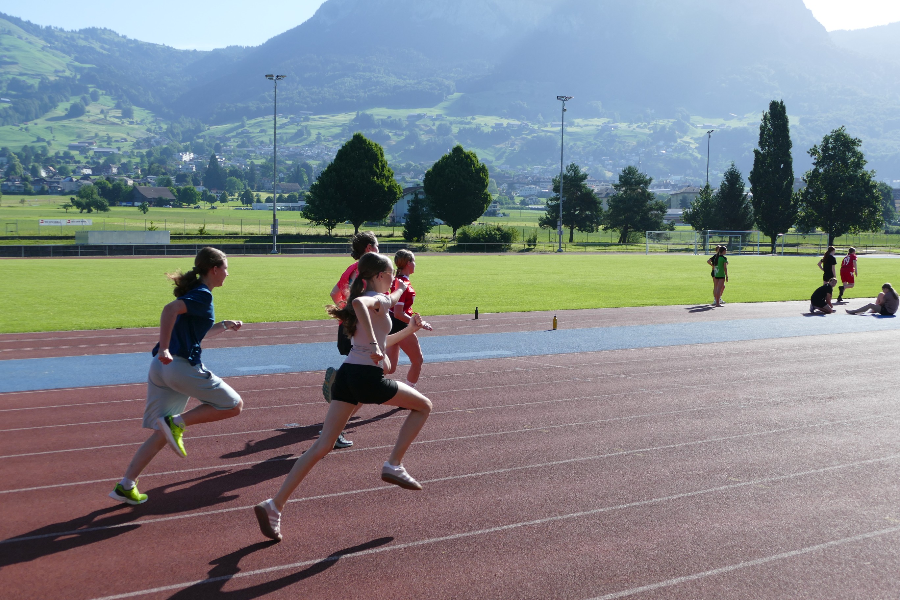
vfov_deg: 33.4
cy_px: 300
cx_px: 450
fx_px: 1000
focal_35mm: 40
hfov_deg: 48.5
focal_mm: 14.76
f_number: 3.2
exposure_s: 1/1300
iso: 125
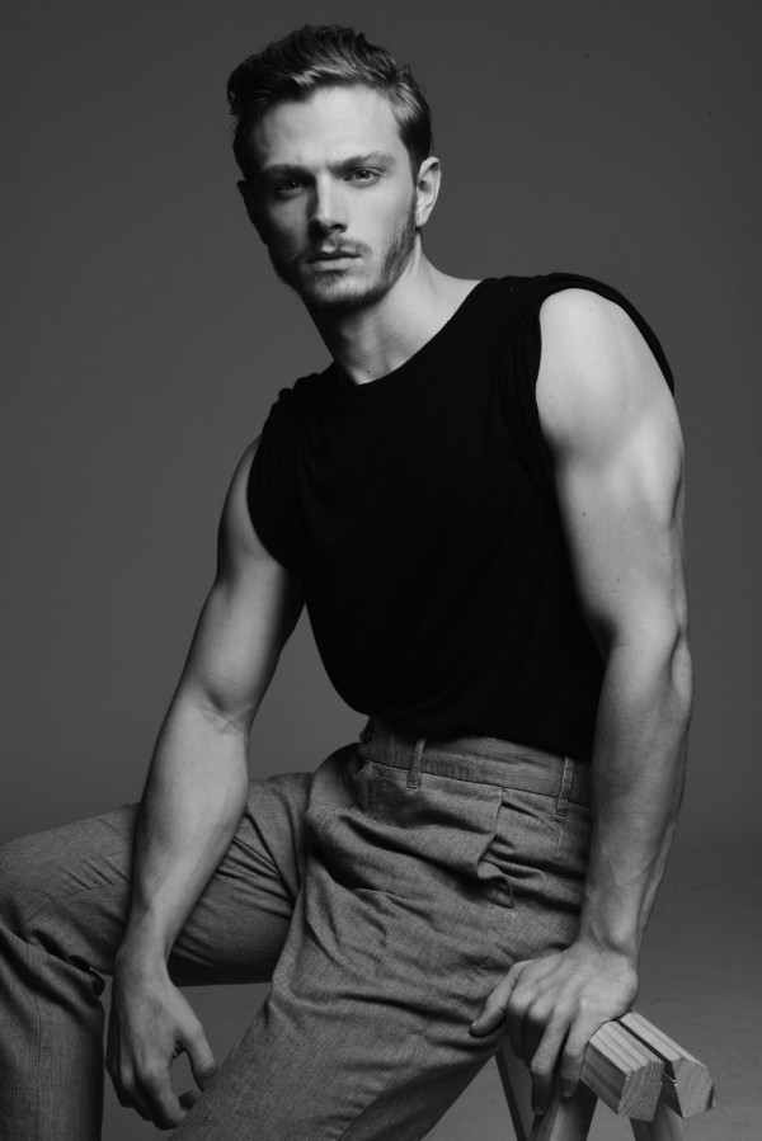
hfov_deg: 23.4
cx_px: 381
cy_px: 570
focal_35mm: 58
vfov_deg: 34.5
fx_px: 1840
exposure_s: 1/160
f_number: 18
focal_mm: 58
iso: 160
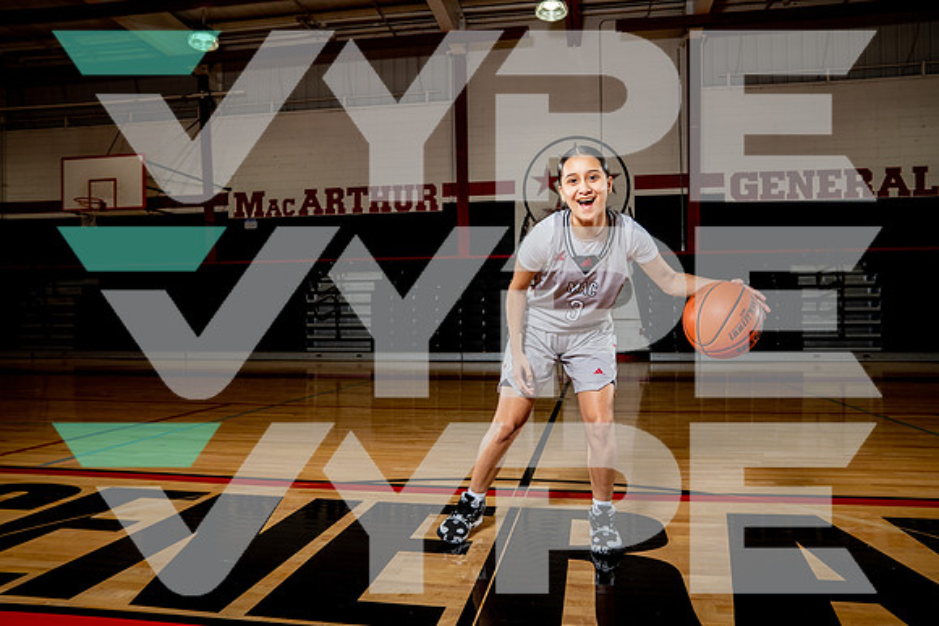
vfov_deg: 48.0
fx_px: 704
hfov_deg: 67.4
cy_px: 313
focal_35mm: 27
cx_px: 470
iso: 320
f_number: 6.3
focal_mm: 27
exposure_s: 1/250
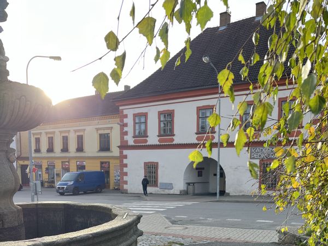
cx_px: 164
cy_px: 123
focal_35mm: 26
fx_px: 246
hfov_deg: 67.3
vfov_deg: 53.1
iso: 50
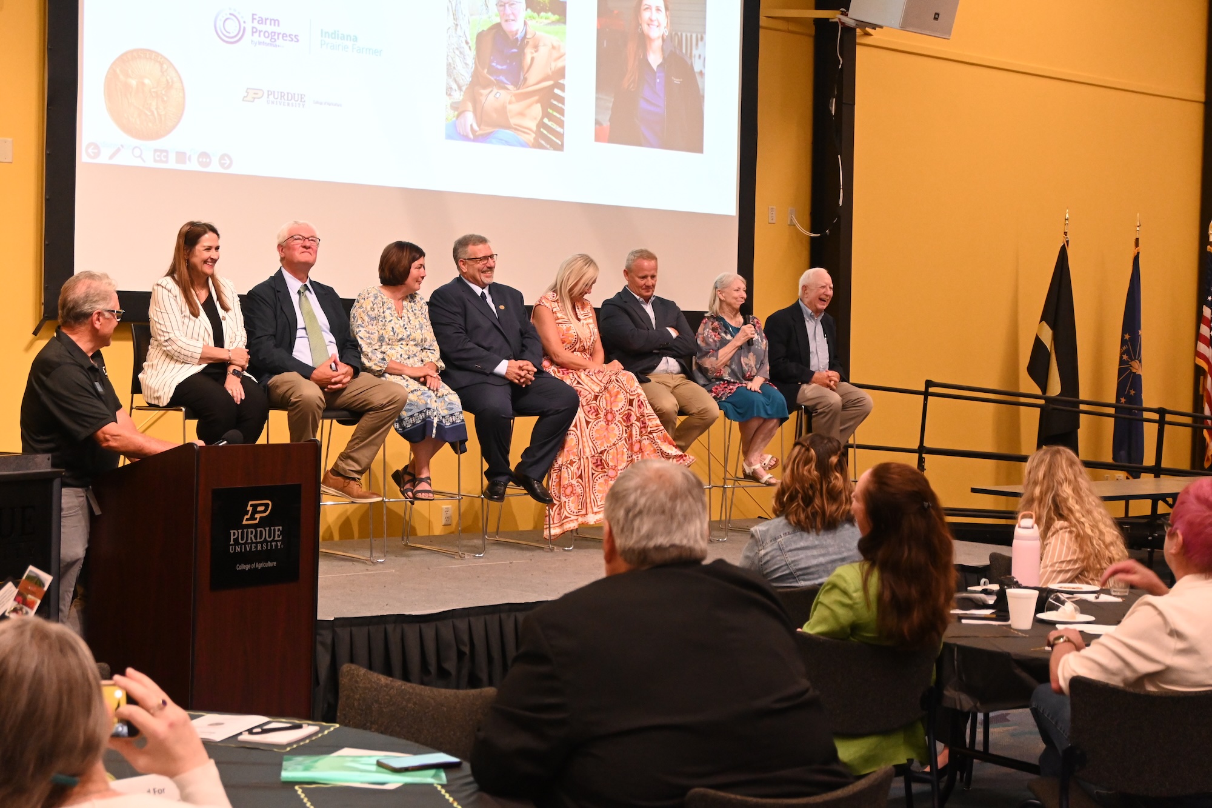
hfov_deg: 35.9
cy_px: 404
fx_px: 1868
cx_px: 606
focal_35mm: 56
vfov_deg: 24.4
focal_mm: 37
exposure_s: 1/80
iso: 3200
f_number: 5.3
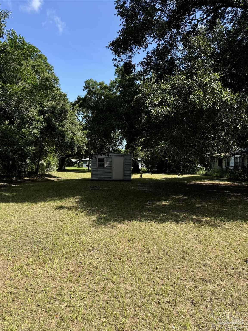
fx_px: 229
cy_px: 166
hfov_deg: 56.8
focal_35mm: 24
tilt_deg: -1.0
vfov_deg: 71.6
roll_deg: +0.5
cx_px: 124
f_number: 1.78
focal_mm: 6.76
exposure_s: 1/1818
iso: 80
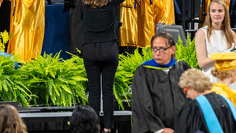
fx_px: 3654
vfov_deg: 2.1
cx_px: 77
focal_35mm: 584
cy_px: -7
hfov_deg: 3.7
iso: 2000
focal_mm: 190
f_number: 4
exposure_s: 1/200
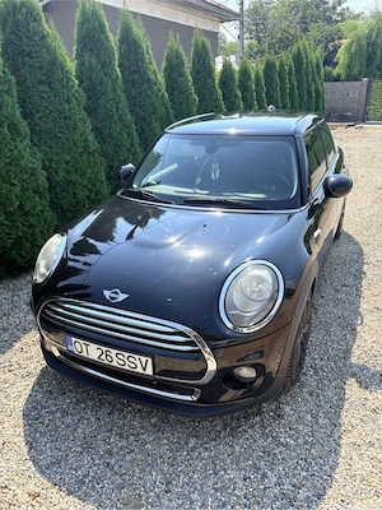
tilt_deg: -23.0
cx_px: 191
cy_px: 255
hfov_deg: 53.1
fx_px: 383
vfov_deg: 67.3
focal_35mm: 26
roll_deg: +2.7
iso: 64
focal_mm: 5.96
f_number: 1.6
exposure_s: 1/1667
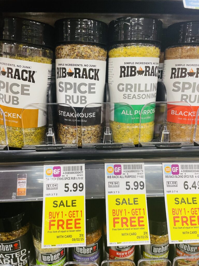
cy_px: 133
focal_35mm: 26
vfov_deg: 67.3
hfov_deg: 53.1
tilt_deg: -16.0
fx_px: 199
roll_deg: +0.6
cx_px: 100
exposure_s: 1/60
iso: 100
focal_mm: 4.2
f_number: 1.6
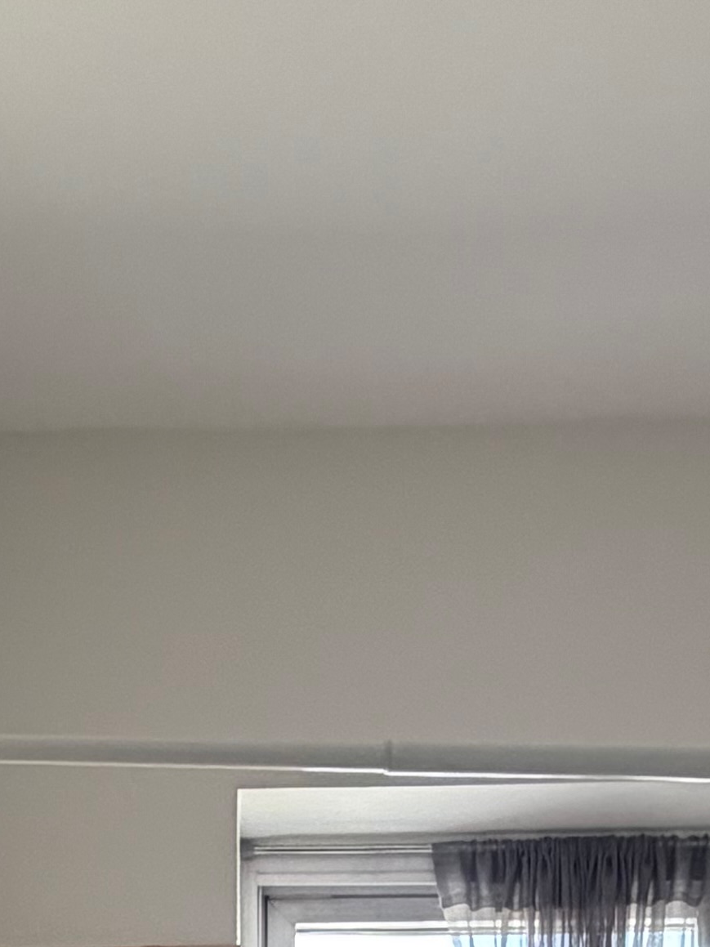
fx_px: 1887
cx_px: 217
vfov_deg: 19.9
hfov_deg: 21.2
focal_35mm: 69
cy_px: 1739
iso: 250
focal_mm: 2.22
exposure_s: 1/121
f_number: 2.2
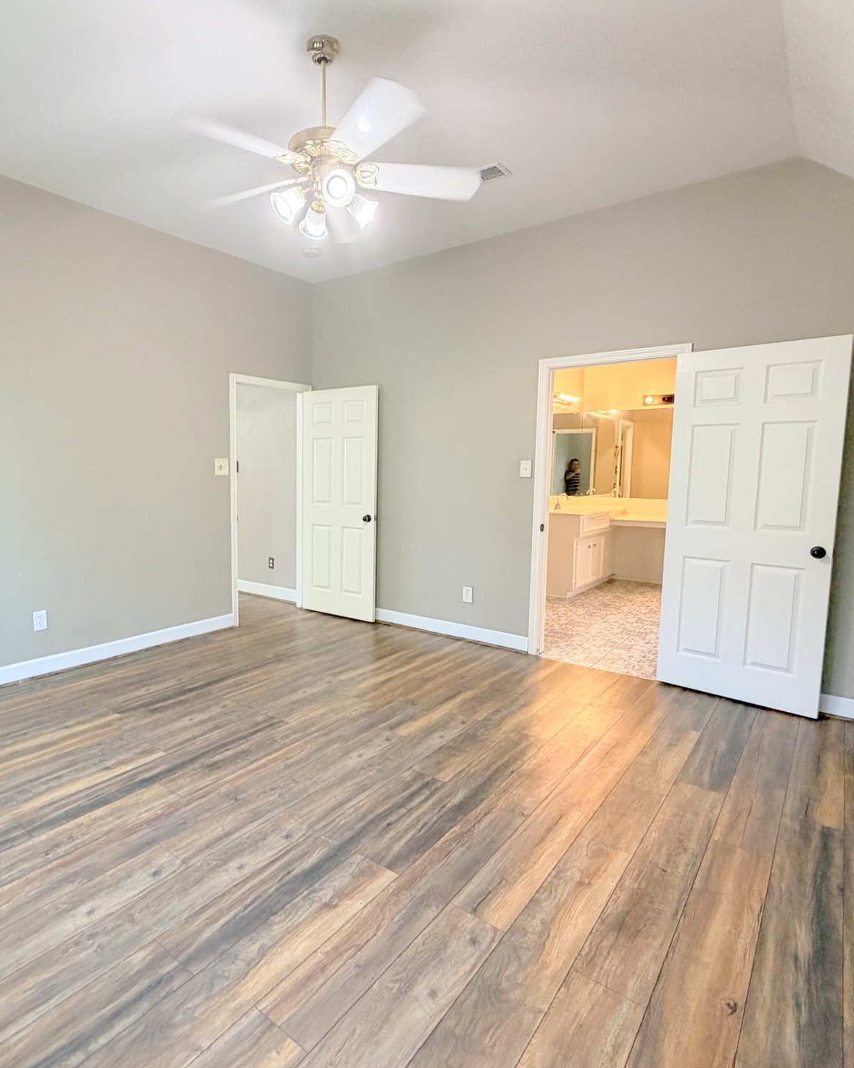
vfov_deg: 83.3
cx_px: 357
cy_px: 526
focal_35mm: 19
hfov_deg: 70.3
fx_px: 600
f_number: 2.2
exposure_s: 1/60
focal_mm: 2.22
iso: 250
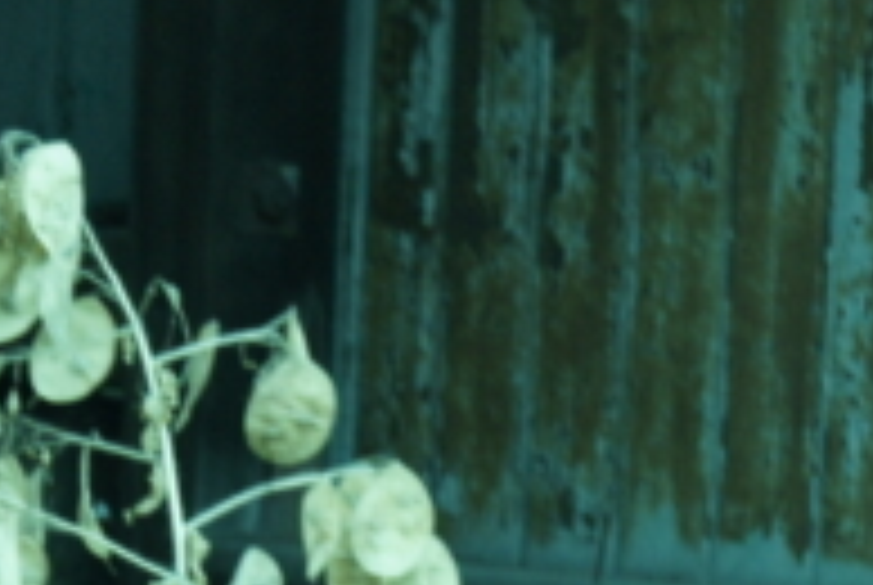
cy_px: 704
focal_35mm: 255
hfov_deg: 8.1
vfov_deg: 5.4
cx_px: 171
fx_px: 6182
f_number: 14
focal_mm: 55
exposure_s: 1/10
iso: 1600
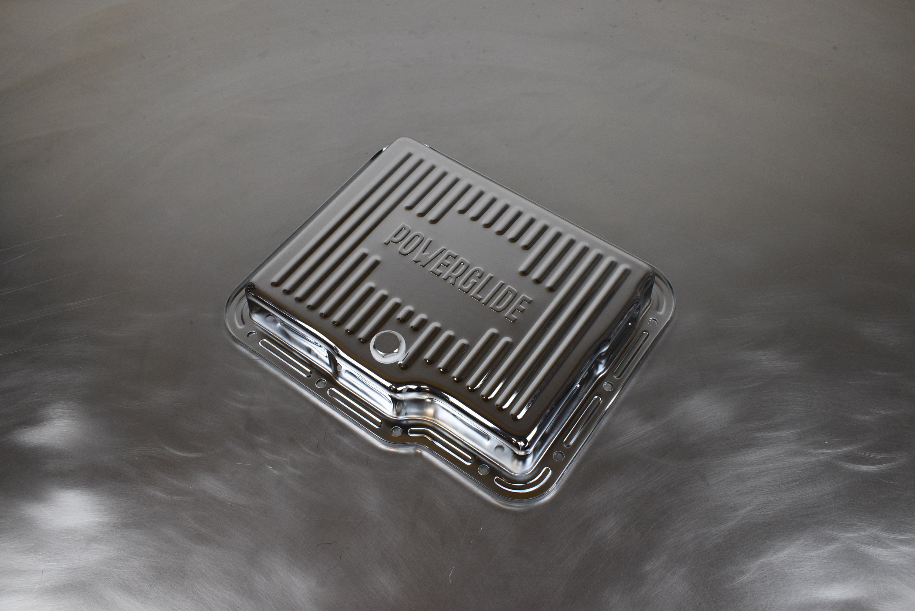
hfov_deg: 57.2
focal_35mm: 33
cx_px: 458
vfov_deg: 40.0
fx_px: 839
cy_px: 306
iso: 1250
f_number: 7.1
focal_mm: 22
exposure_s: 1/200
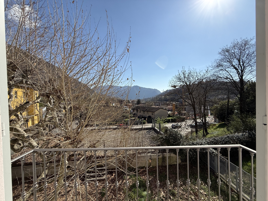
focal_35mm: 14
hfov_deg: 102.1
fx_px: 108
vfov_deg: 85.7
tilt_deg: -2.2
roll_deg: +1.2
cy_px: 100
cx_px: 134
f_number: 2.2
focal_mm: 2.22
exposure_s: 1/2841
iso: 50
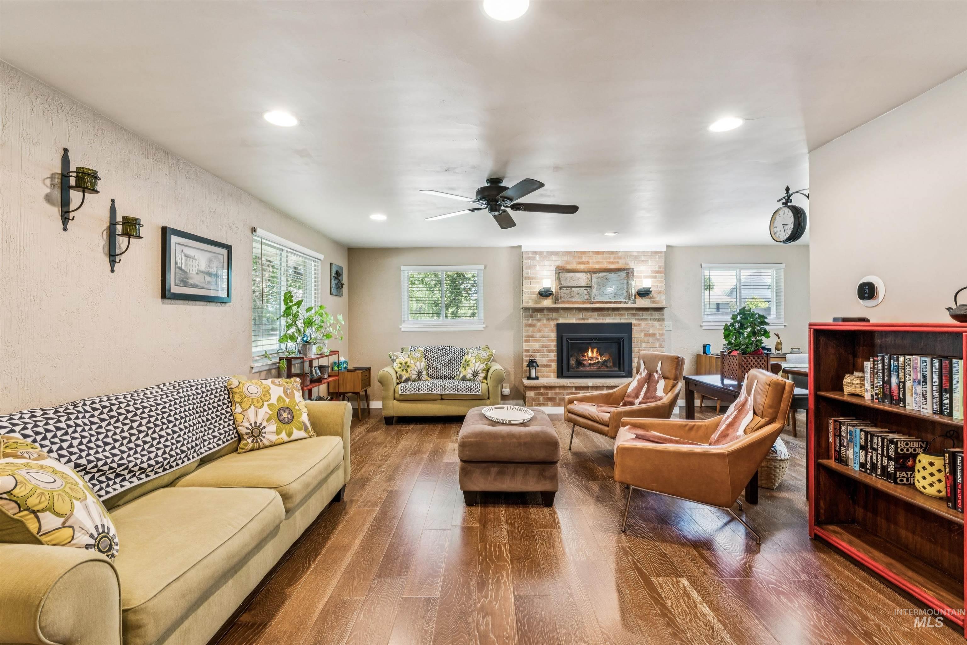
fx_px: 419
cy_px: 322
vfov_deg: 75.1
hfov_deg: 98.2
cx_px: 484
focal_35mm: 16
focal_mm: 15.6
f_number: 13
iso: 400
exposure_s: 1/4
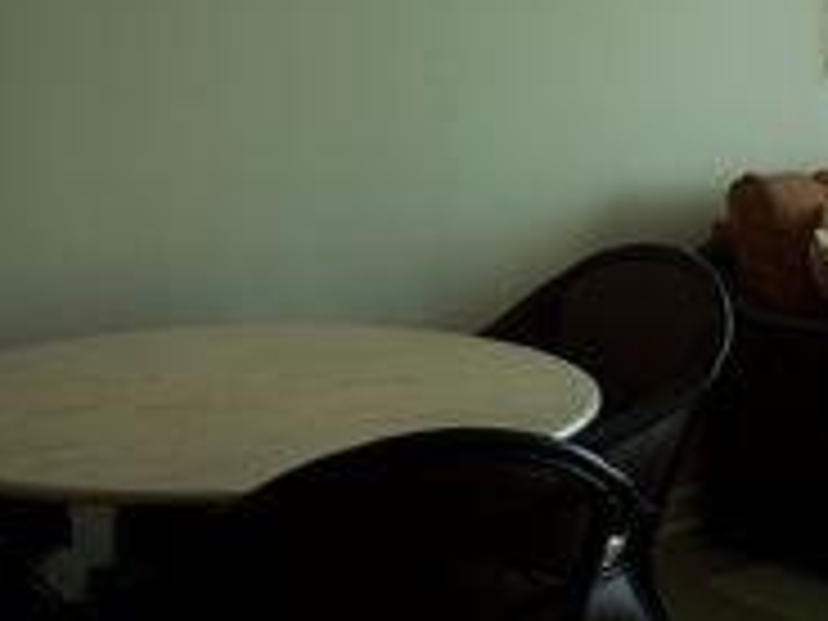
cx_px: 603
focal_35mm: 76
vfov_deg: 19.1
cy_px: 94
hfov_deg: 25.4
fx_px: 1818
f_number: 2.8
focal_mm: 6.3
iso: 80
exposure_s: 1/90
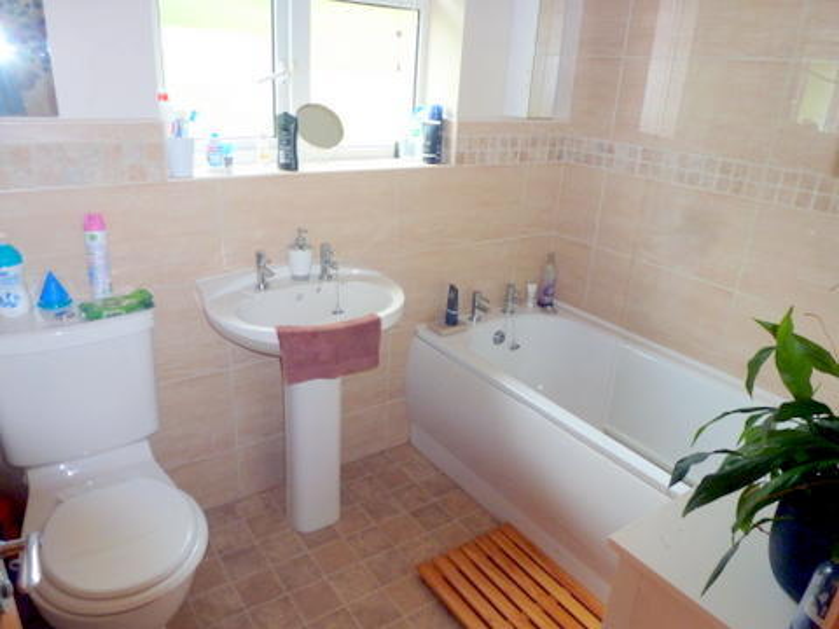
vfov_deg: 56.8
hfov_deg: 71.6
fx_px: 582
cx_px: 420
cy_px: 314
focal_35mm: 24
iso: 200
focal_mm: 4.3
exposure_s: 1/60
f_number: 3.3
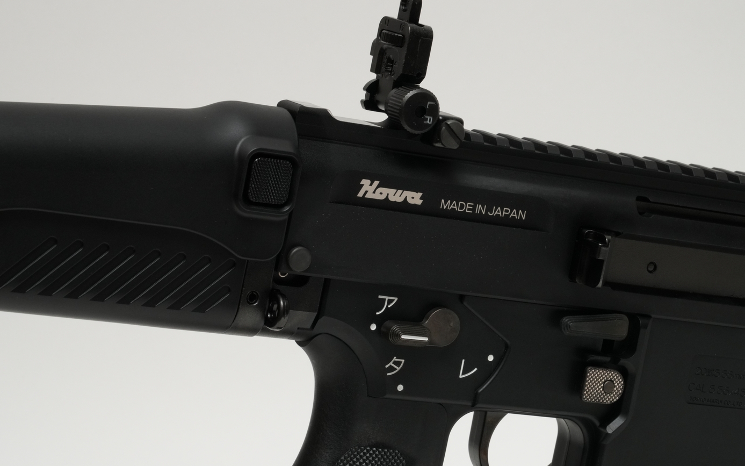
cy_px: 193
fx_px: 2538
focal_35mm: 125
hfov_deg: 16.7
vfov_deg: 10.5
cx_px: 433
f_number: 22
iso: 1600
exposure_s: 1/60
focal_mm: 105
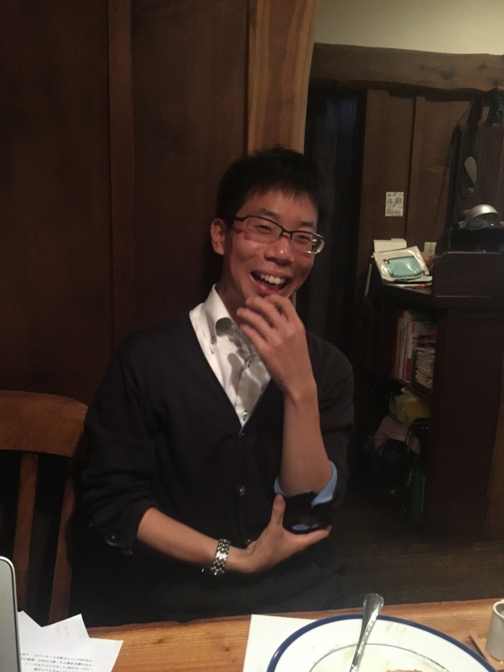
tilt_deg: -10.1
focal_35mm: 29
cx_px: 252
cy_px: 336
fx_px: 563
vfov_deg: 61.7
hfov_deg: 48.2
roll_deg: -1.2
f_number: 2.2
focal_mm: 4.15
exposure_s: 1/15
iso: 500
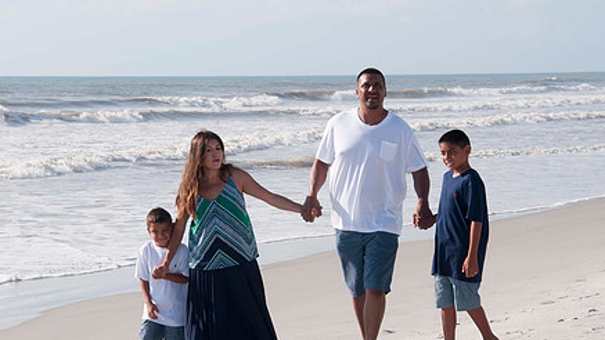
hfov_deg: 16.6
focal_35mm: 129
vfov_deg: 9.4
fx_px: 2070
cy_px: 201
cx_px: 285
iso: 100
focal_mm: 62
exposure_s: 1/250
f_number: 11
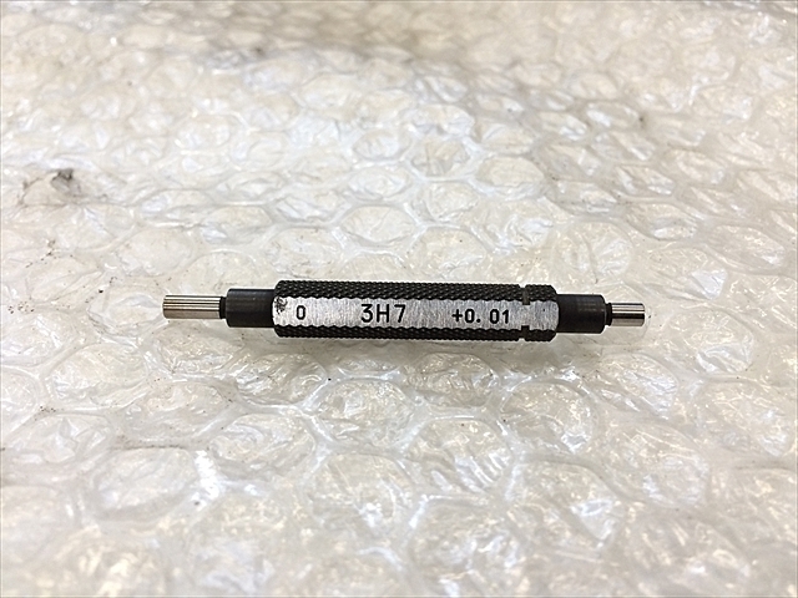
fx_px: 669
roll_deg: -1.3
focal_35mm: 29
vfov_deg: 48.2
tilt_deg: -44.2
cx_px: 399
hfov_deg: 61.7
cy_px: 299
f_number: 2.2
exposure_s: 1/40
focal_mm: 4.15
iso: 40
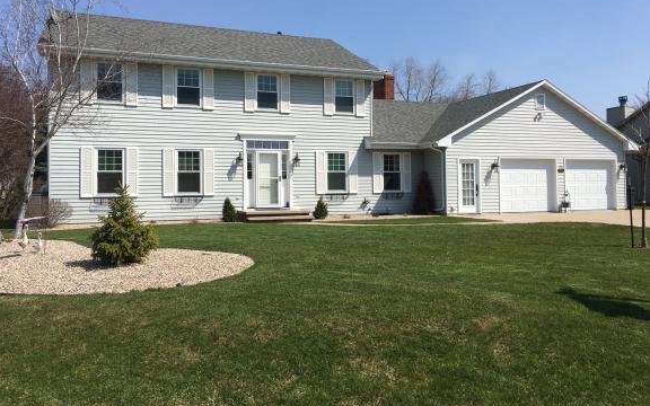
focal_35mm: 31
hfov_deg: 61.2
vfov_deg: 40.5
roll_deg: +1.2
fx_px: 549
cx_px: 324
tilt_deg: +2.8
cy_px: 176
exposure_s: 1/2079
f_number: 2.2
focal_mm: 4.15
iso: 25
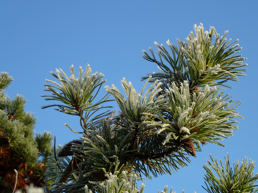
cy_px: 96
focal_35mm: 85
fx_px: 634
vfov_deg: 17.4
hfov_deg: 23.0
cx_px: 129
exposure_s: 1/160
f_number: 6.3
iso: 100
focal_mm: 15.41
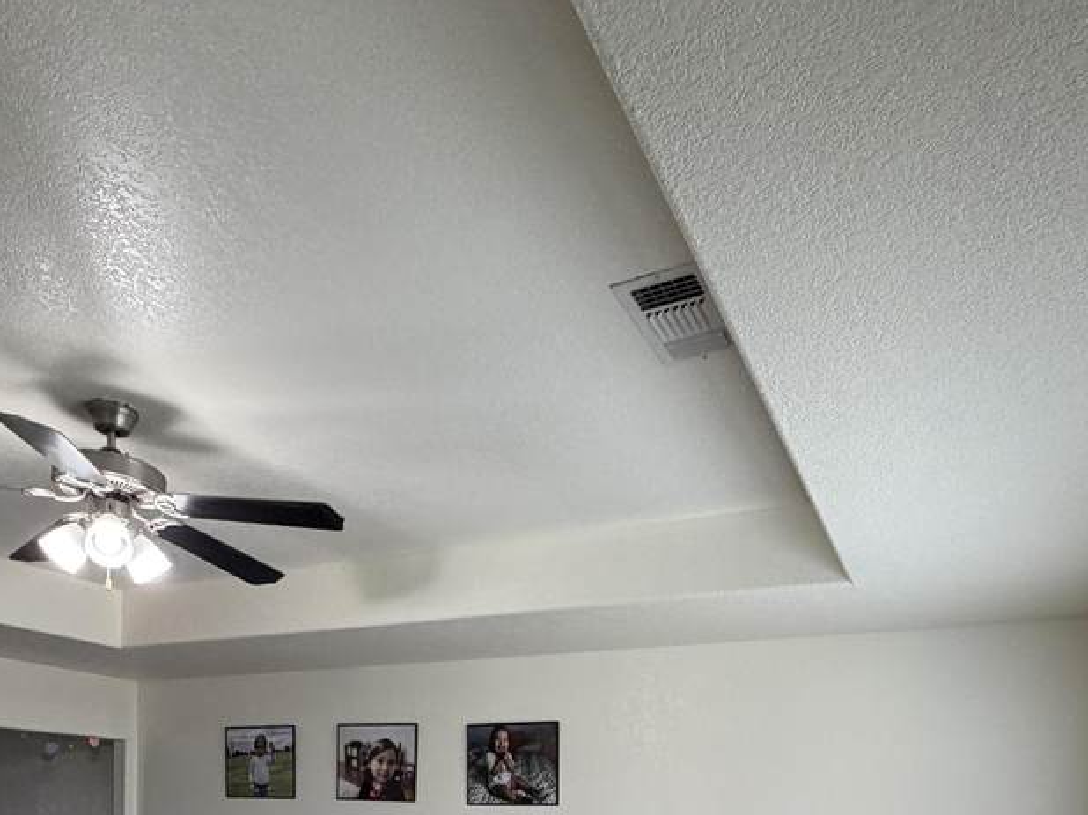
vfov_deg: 41.4
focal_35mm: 29
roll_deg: +1.1
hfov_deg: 61.7
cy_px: 829
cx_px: 556
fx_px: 911
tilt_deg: +2.4
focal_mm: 2.22
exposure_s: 1/120
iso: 250
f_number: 2.2
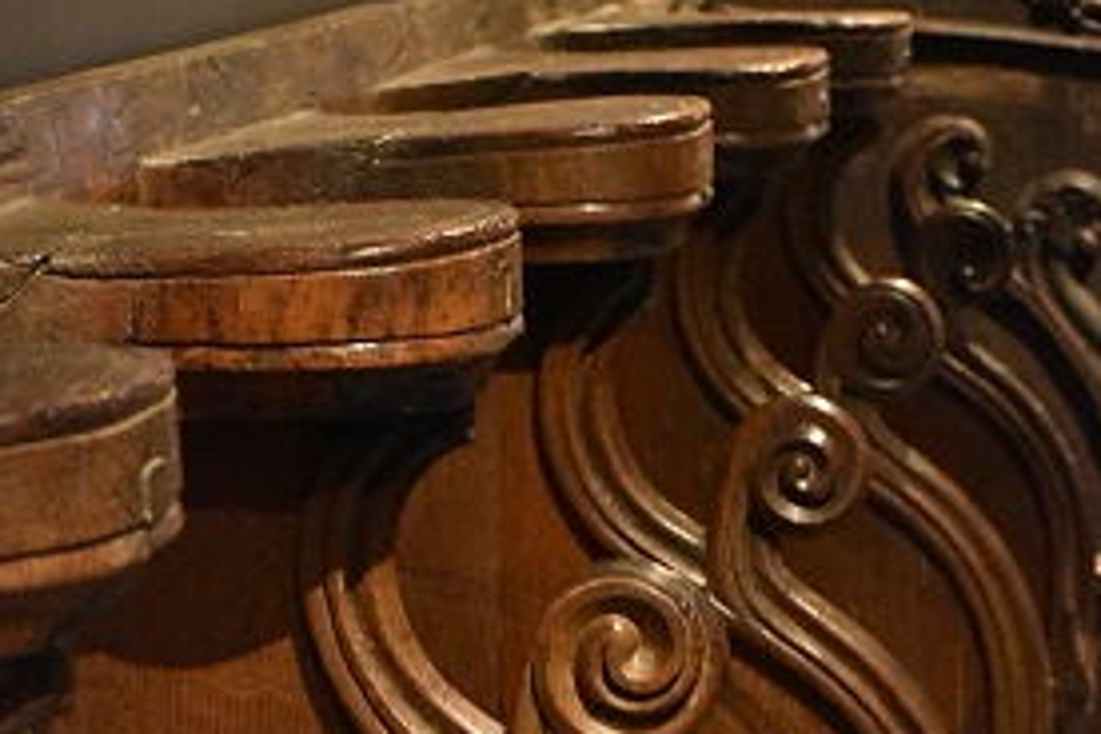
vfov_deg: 10.1
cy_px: 588
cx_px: 554
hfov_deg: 15.2
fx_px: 4128
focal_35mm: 135
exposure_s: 1/8
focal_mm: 56
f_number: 7.1
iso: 5000
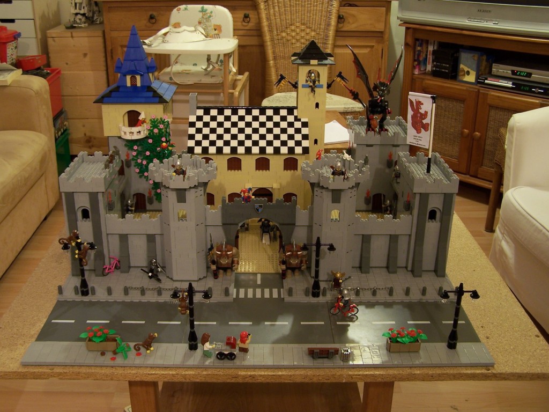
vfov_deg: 37.7
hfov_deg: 49.0
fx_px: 603
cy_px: 206
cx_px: 274
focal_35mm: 38
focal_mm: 6.3
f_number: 2.8
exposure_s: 1/2
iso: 80
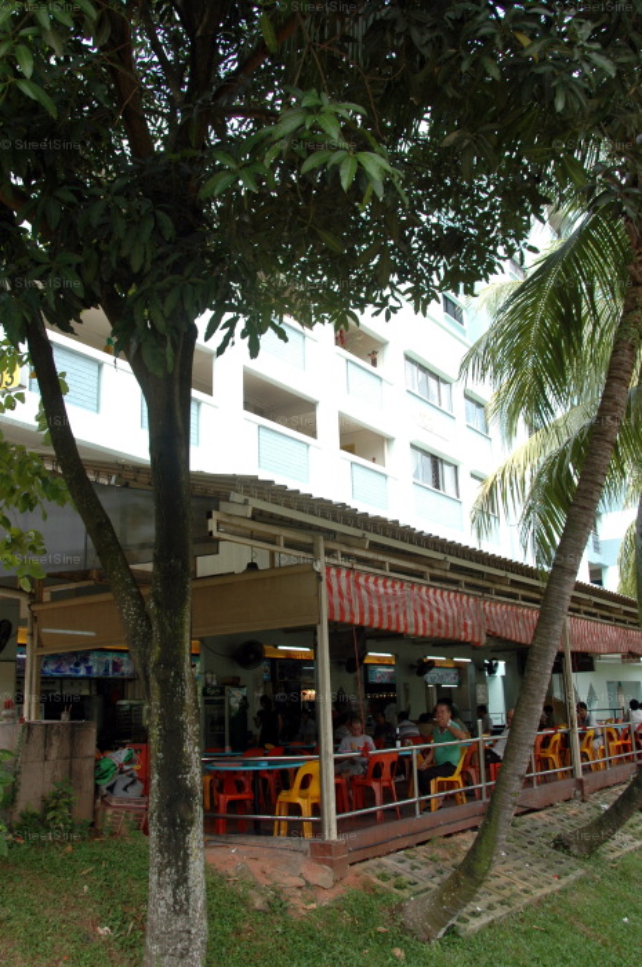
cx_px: 321
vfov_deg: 57.3
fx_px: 885
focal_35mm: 33
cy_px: 484
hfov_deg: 39.9
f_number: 6.3
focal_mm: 22
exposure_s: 1/160
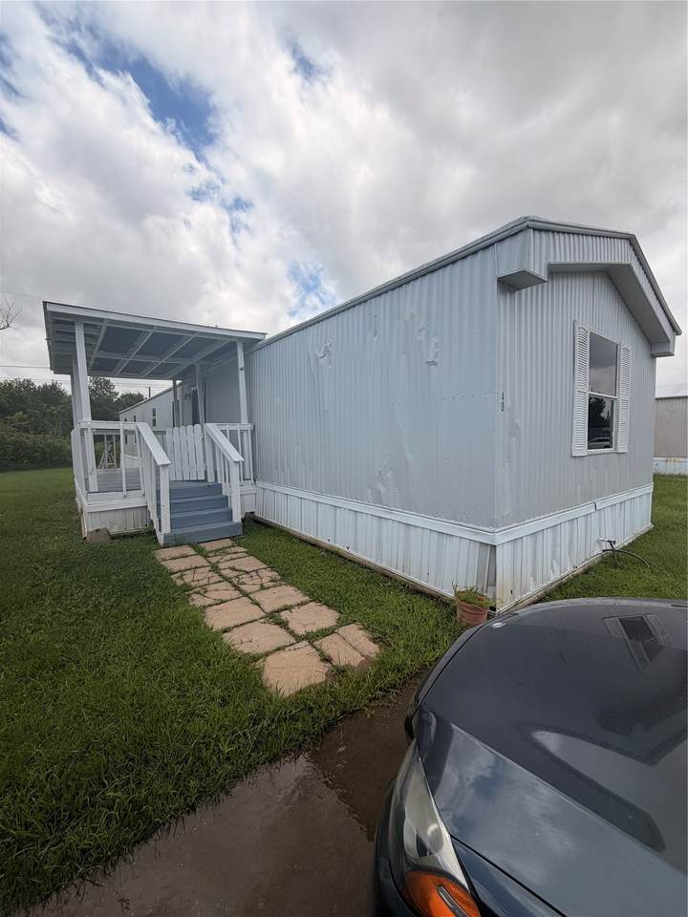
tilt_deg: -1.8
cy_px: 458
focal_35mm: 14
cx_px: 344
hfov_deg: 85.7
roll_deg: +0.7
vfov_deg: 102.1
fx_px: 371
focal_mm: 2.22
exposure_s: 1/1211
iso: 20
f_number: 2.2
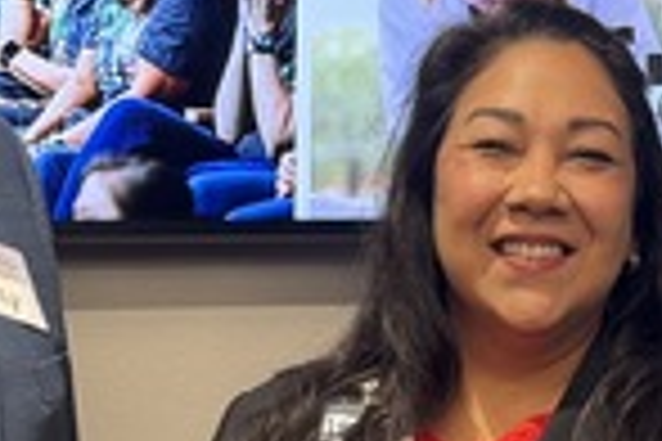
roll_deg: -0.3
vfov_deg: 7.8
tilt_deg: -6.2
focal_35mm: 174
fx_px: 3199
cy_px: 531
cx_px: 257
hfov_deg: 11.8
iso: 125
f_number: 1.78
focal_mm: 6.76
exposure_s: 1/60
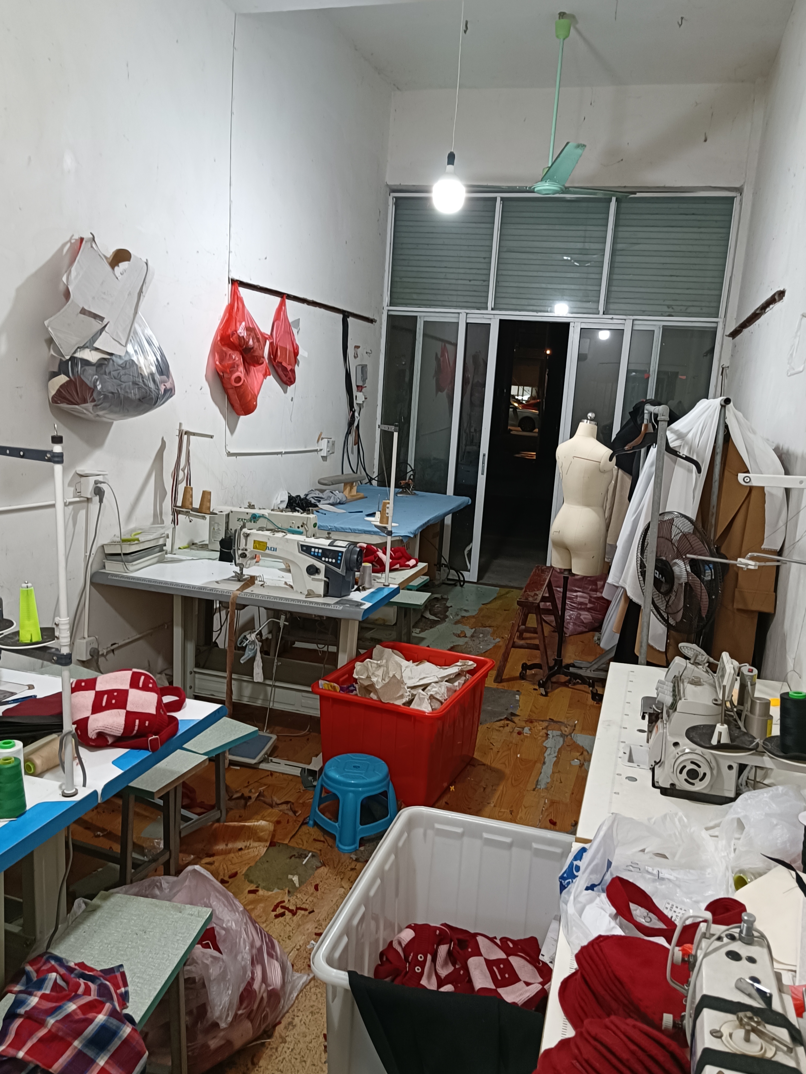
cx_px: 403
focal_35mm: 27
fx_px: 838
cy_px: 537
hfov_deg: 51.4
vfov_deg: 65.3
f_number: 1.9
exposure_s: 1/33.3
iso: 1089
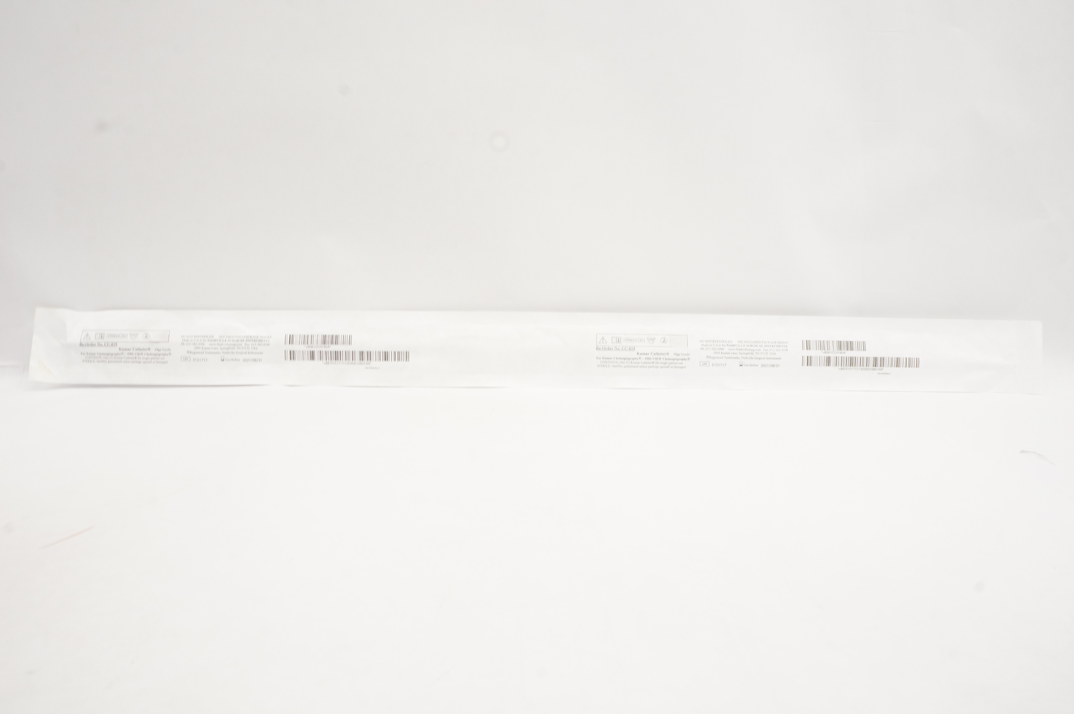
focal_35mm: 27
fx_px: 805
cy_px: 357
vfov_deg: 47.8
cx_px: 537
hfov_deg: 67.4
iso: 800
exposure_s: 1/20
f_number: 16
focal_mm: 18
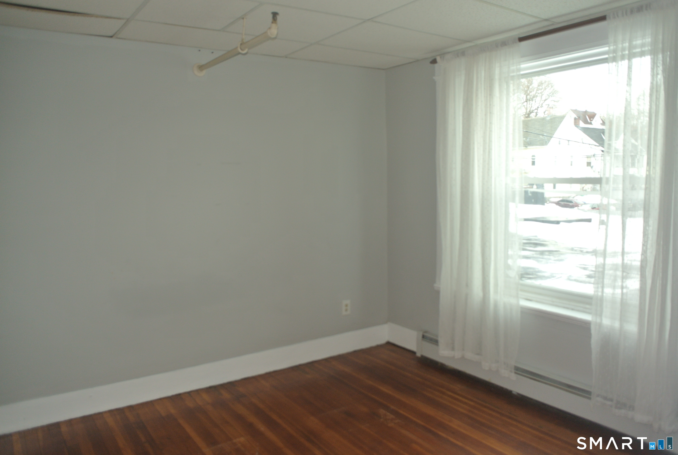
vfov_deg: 48.1
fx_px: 510
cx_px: 339
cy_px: 228
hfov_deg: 67.3
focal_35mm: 27
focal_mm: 10
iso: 110
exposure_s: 1/60
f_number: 2.8
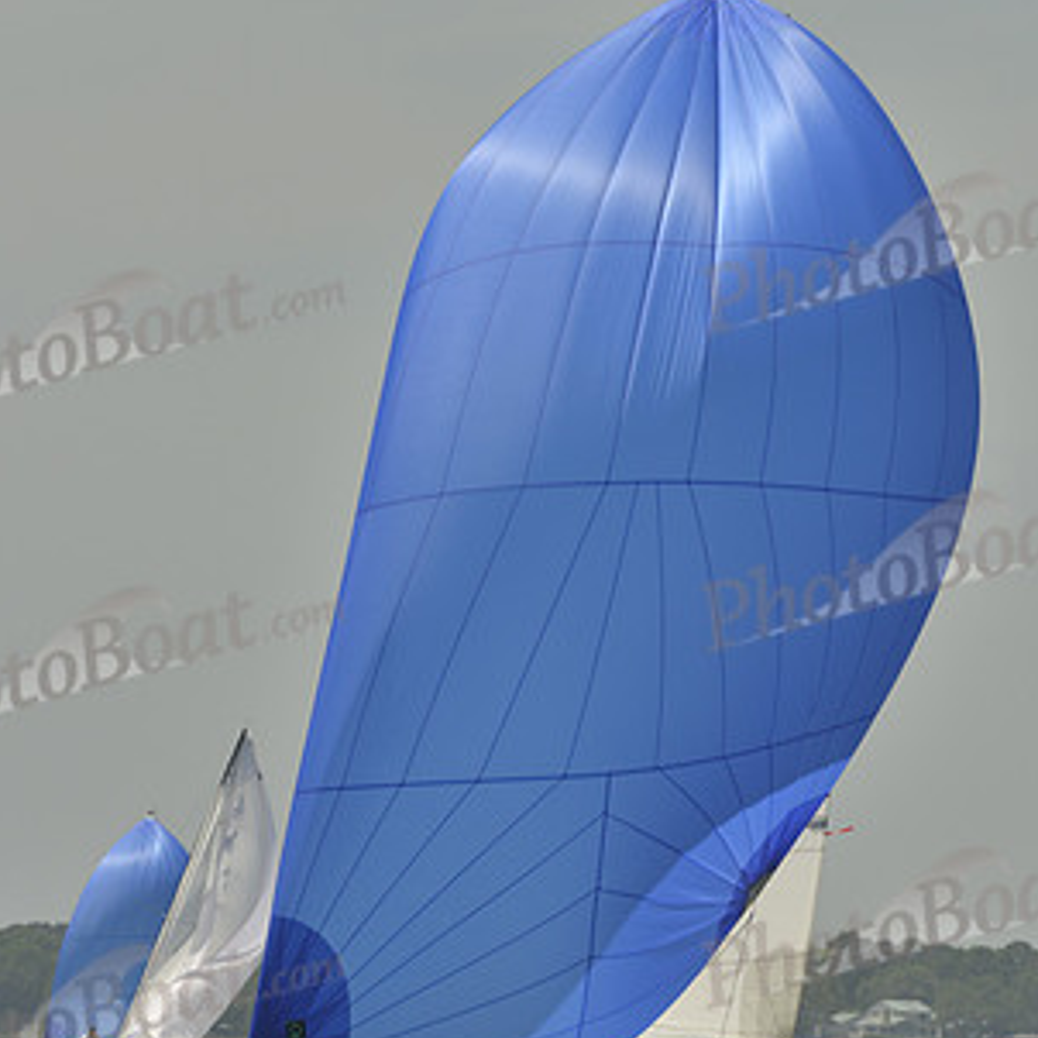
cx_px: 524
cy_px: 791
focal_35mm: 506
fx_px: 17166
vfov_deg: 3.5
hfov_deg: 3.5
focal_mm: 310
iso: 280
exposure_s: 1/1250
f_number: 10
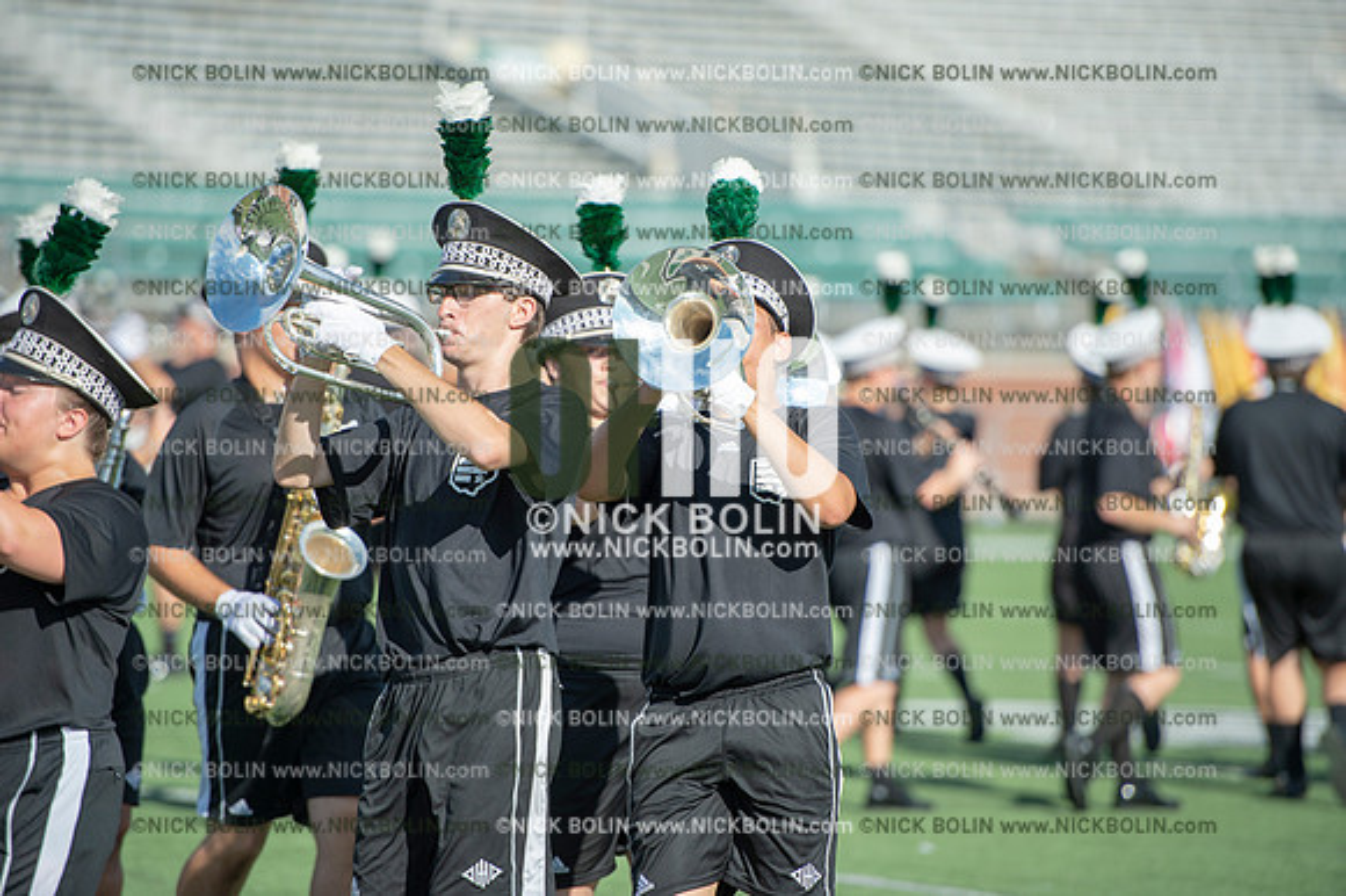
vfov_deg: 6.9
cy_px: 448
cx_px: 673
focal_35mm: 200
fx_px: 7473
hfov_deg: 10.3
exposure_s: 1/2000
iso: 160
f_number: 2.8
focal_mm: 200
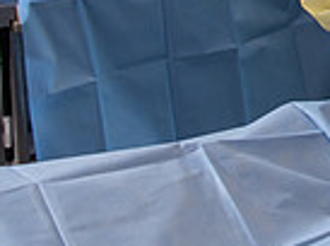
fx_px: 932
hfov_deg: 15.9
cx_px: 650
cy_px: -177
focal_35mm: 98
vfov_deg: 13.6
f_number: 4.5
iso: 500
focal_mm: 24
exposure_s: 1/200
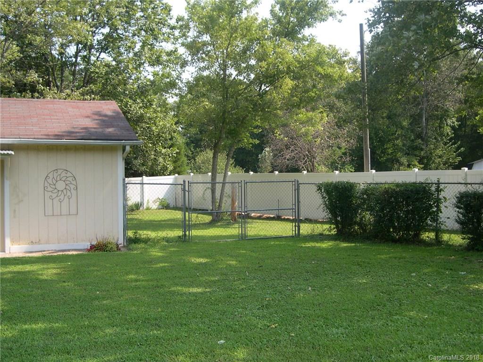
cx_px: 242
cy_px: 181
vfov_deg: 37.7
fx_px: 530
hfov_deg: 49.0
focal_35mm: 38
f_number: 2.8
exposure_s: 1/437
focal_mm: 8
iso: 100
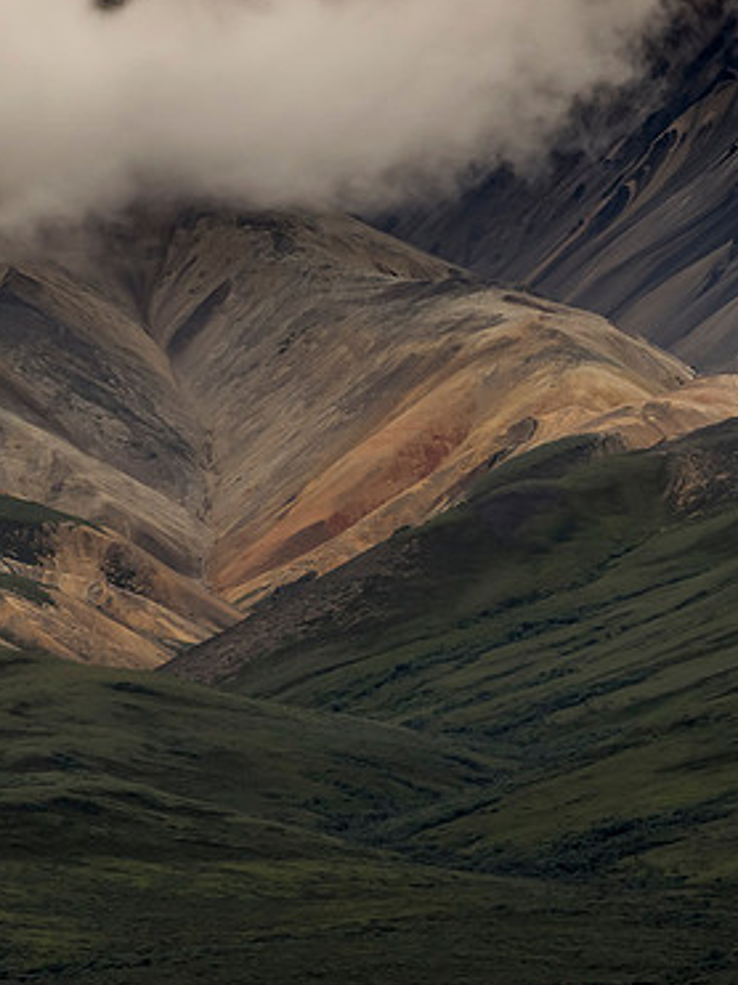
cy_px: 455
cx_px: 308
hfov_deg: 4.1
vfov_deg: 5.5
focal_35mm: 360
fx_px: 10239
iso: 640
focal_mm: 115
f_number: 6.3
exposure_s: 1/1000
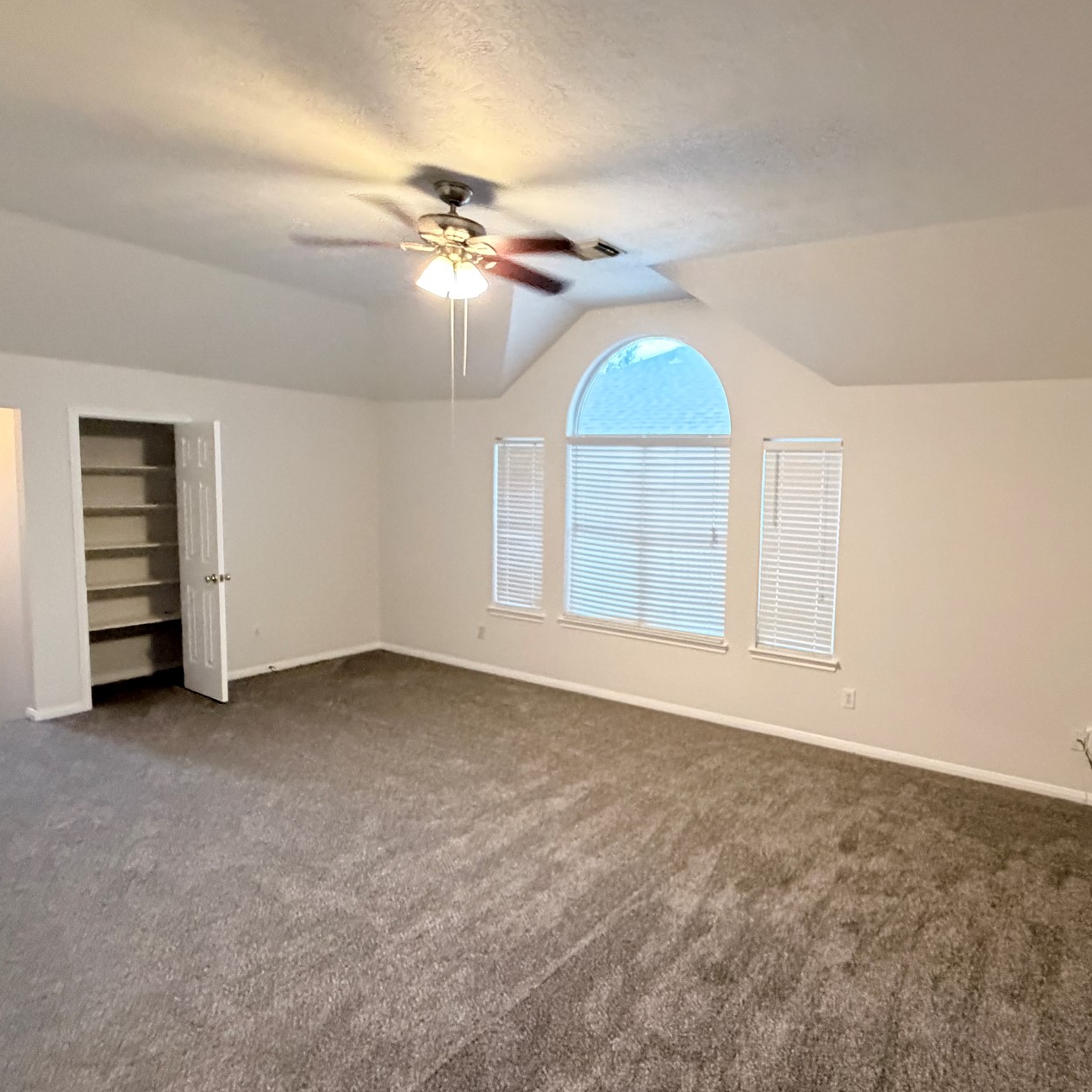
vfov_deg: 74.8
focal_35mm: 20
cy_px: 542
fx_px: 714
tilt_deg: -5.8
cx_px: 721
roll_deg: -1.9
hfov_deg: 72.8
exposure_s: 1/60
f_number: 2.2
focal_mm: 2.22
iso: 800
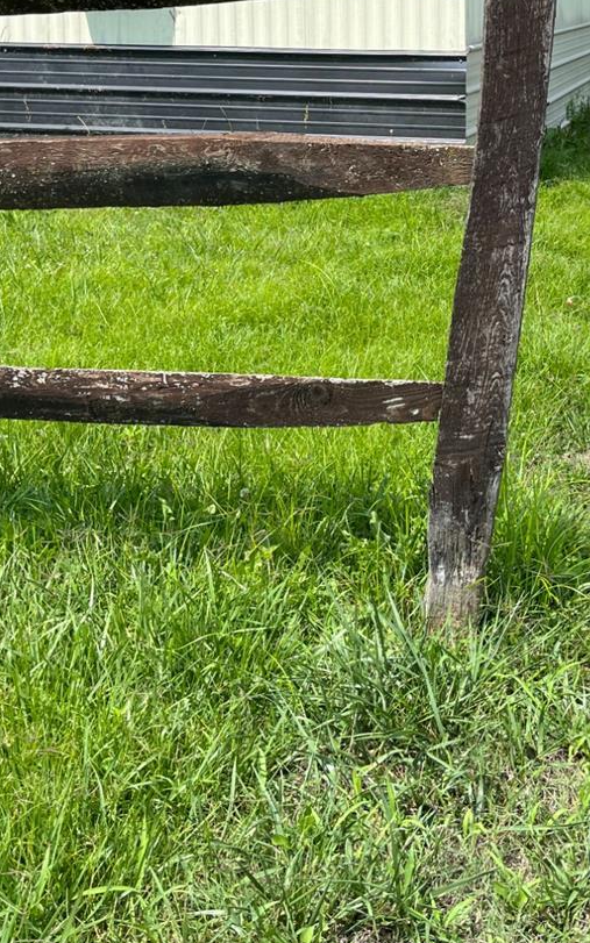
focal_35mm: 51
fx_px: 1312
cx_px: 426
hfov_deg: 25.1
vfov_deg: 37.8
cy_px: 155
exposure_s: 1/2222
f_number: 1.6
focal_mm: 5.1
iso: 50
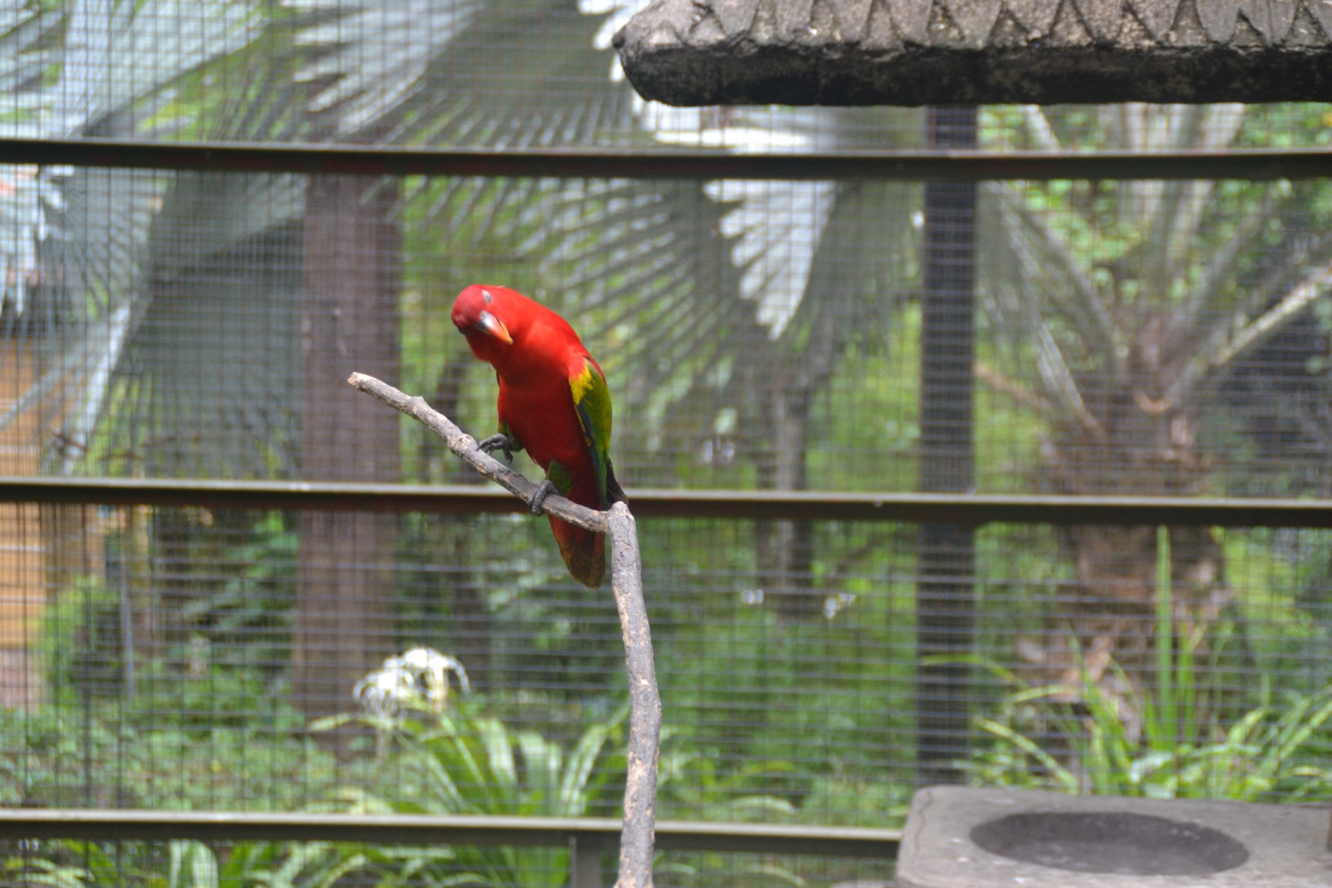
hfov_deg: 24.2
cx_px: 666
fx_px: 3108
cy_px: 444
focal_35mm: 84
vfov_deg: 16.3
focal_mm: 56
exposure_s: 1/125
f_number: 5
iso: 900
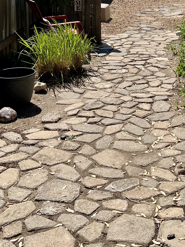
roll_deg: +1.9
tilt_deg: -11.1
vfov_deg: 29.0
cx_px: 107
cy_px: 6
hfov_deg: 23.3
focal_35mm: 63
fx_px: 449
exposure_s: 1/4484
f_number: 1.6
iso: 50
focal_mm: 5.1
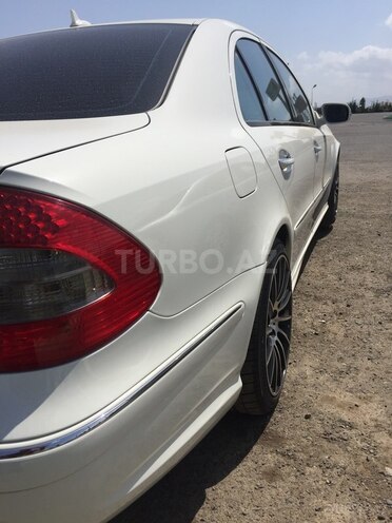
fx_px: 438
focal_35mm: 29
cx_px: 196
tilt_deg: -15.5
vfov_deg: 61.7
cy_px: 262
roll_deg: +0.1
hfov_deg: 48.2
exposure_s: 1/4950
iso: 32
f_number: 2.2
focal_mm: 4.15
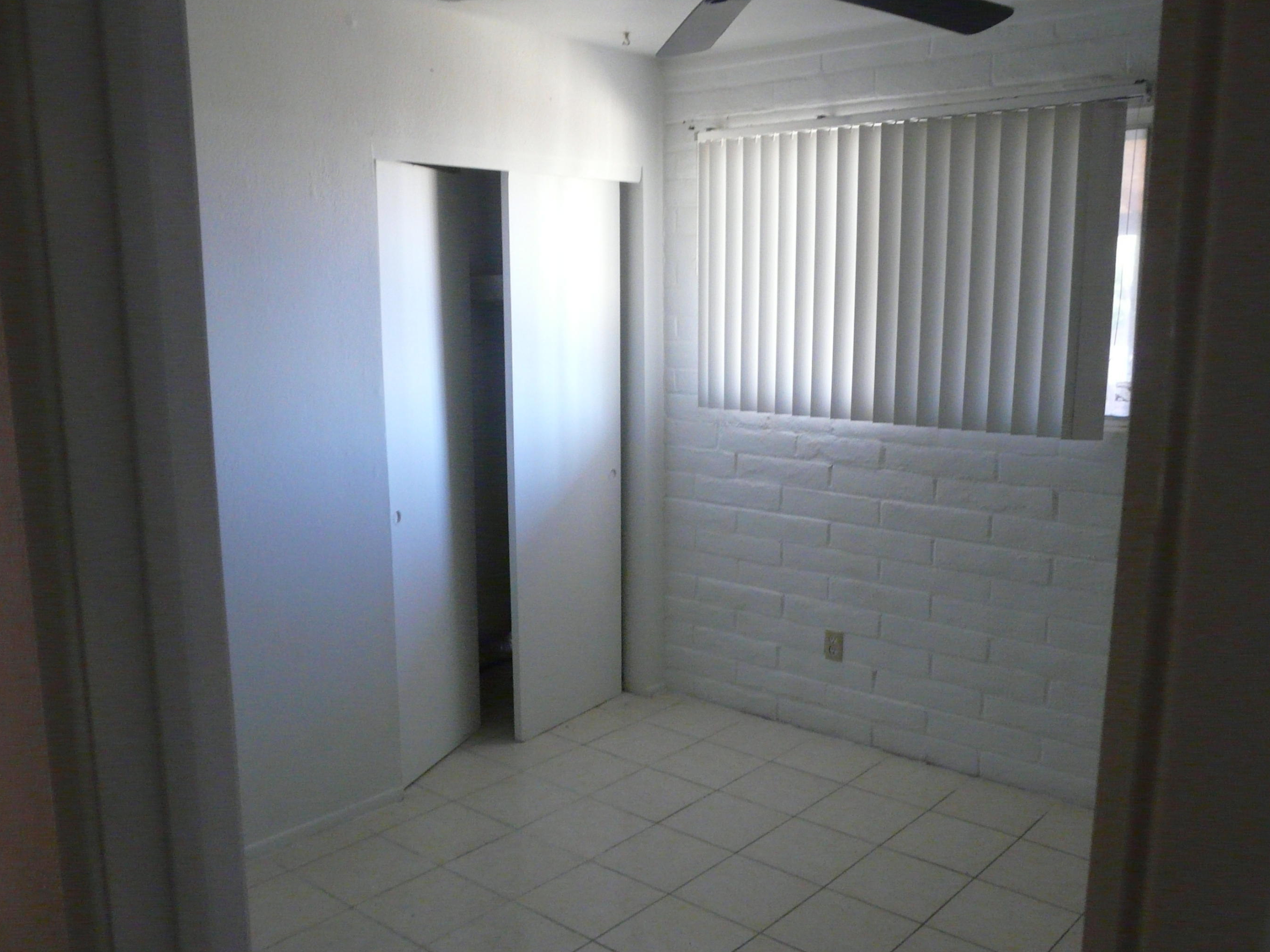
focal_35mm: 31
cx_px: 652
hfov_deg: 58.3
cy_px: 502
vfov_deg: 45.4
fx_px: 1137
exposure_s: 1/25
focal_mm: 4.6
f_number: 2.8
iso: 400
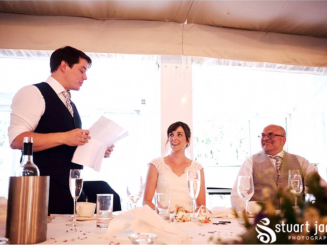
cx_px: 166
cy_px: 122
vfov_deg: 37.7
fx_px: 359
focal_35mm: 38
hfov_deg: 49.0
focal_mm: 23
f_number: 2.5
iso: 6400
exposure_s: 1/100
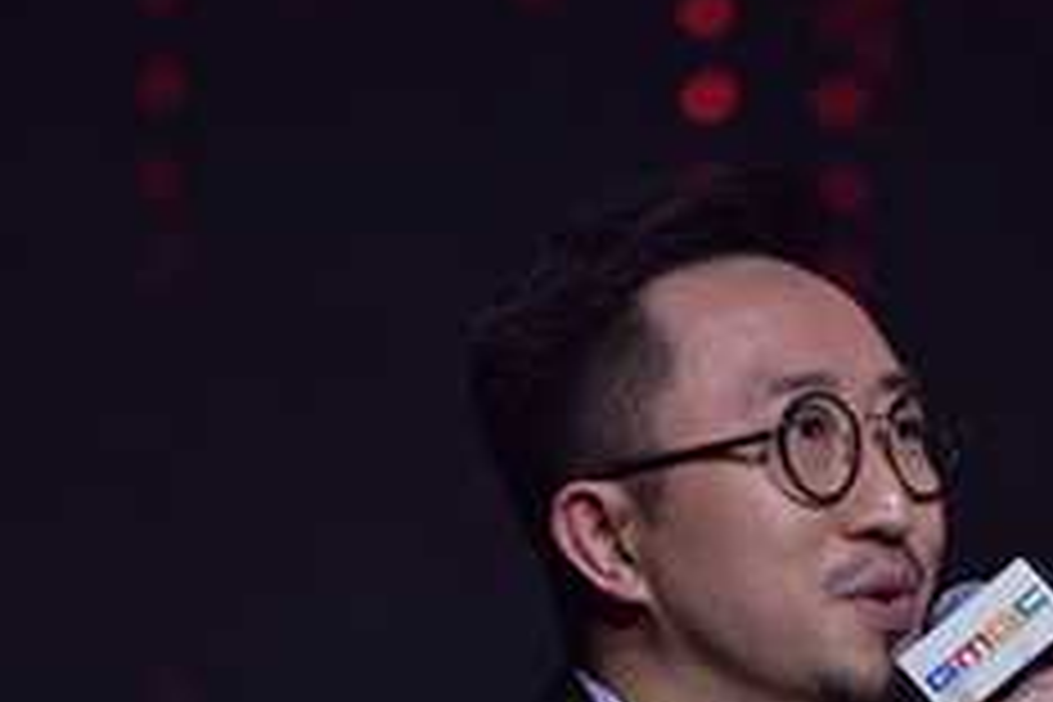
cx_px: 1012
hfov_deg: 4.4
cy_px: 700
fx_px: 13776
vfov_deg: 2.9
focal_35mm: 471
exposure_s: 1/1250
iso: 1600
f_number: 3.2
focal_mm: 200
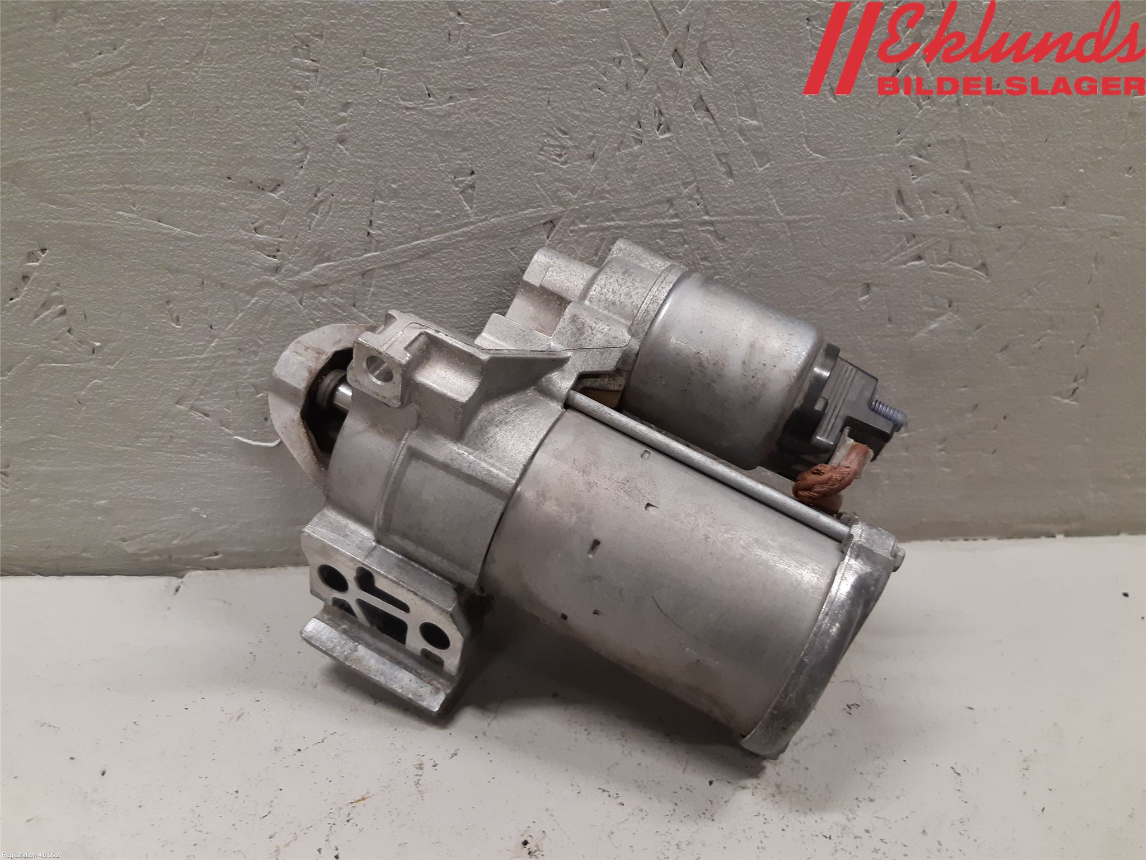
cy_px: 430
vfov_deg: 53.1
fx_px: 861
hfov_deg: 67.3
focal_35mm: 26
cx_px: 573
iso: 160
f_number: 1.7
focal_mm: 3.93
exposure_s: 1/50
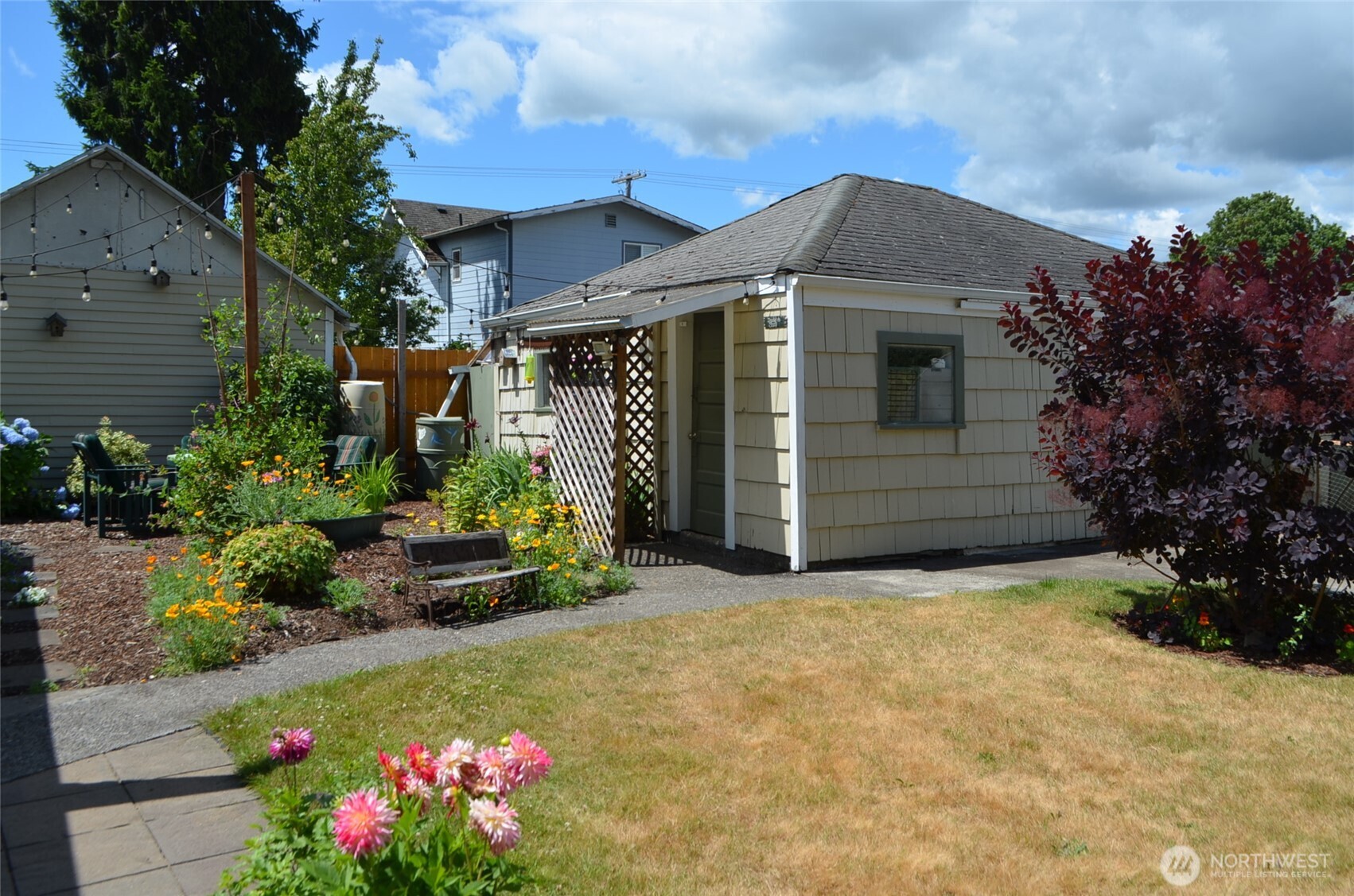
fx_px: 1126
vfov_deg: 43.4
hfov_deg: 62.0
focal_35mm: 30
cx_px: 677
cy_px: 448
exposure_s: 1/250
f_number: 8
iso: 100
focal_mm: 20
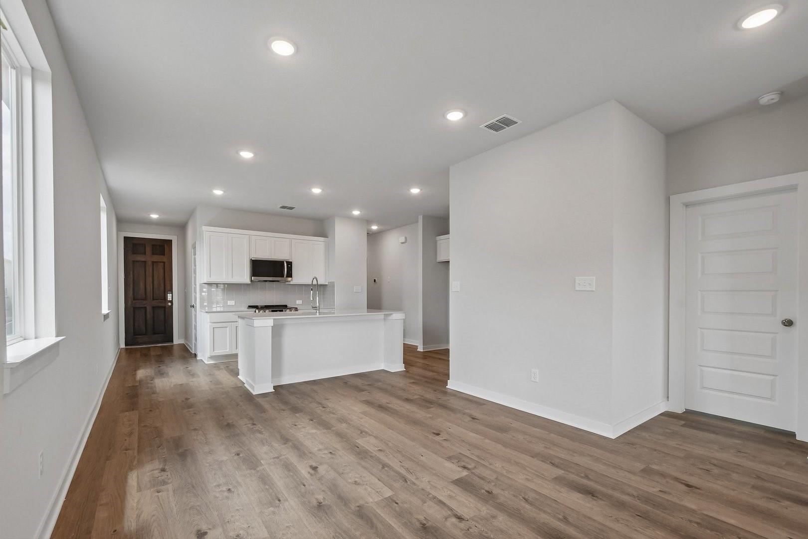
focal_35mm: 15
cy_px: 270
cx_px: 404
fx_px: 337
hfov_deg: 100.4
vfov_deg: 77.3
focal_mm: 10
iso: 400
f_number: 8
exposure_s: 1/50
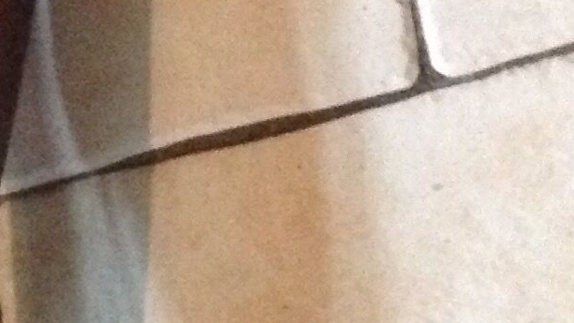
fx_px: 2451
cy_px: -289
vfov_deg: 7.3
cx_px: 639
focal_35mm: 161
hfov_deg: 13.1
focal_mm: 4.28
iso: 640
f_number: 2.4
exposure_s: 1/15
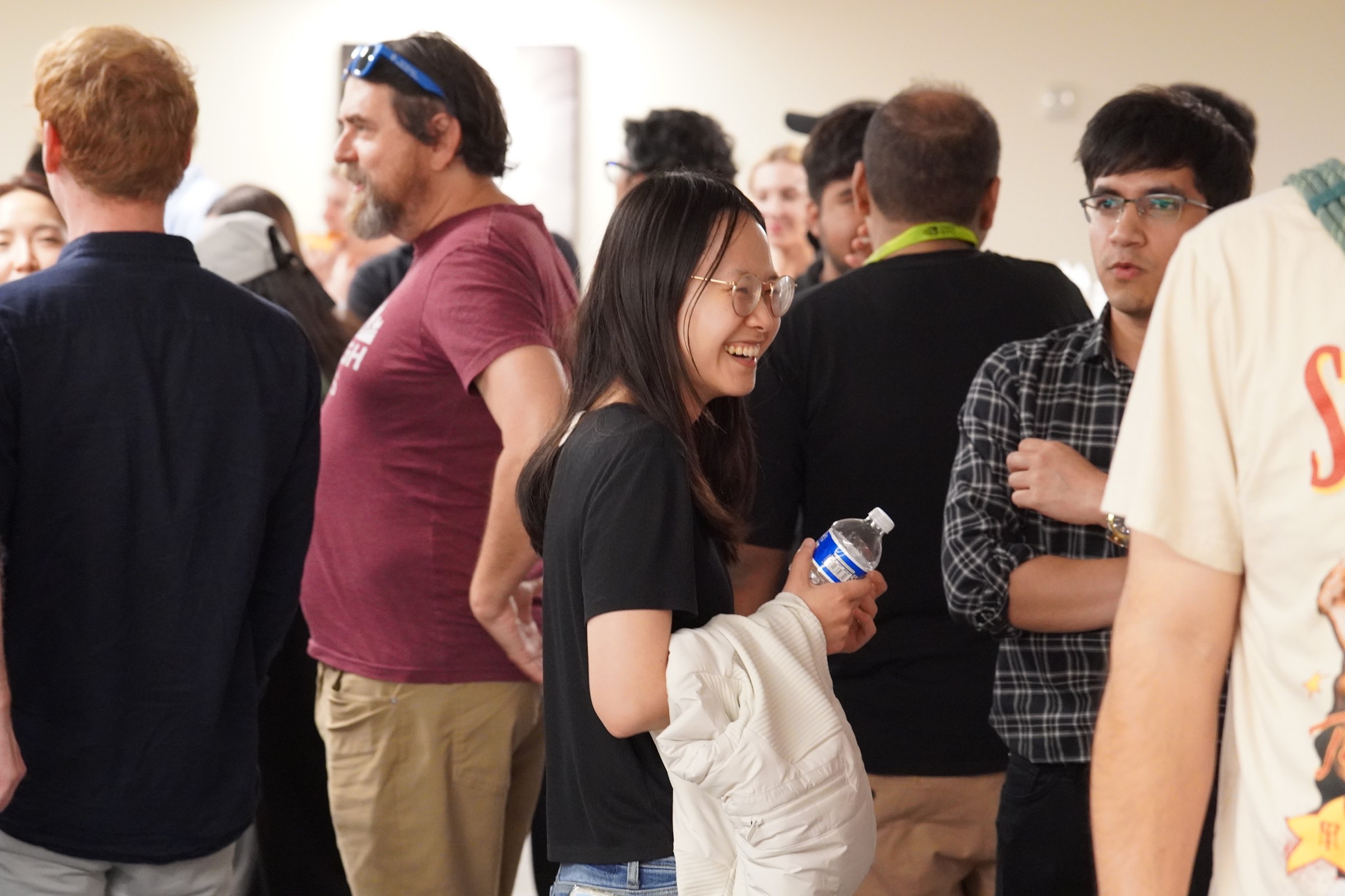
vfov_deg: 12.2
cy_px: 448
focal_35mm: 112
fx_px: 4203
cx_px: 672
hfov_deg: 18.2
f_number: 4
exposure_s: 1/160
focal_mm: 75
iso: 4000
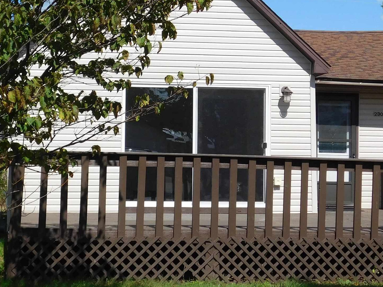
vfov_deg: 19.0
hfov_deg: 25.3
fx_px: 852
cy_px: 72
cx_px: 155
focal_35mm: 77
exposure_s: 1/400
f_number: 7.2
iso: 125
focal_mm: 7.1
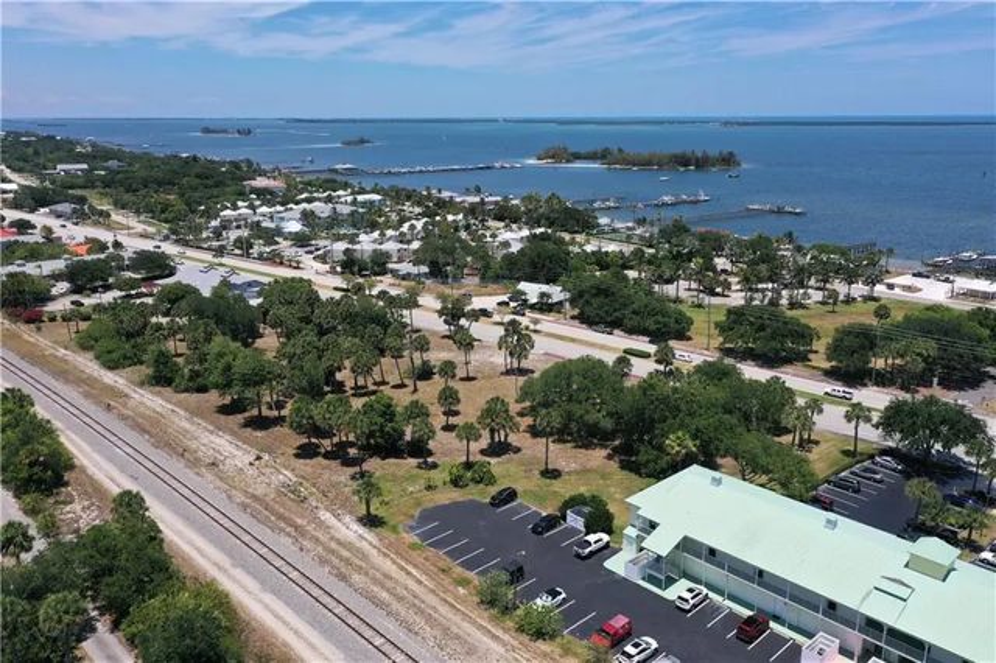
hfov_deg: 65.5
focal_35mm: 28
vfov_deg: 46.4
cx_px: 498
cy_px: 332
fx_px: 774
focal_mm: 10.26
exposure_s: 1/800
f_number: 6.3
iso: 100
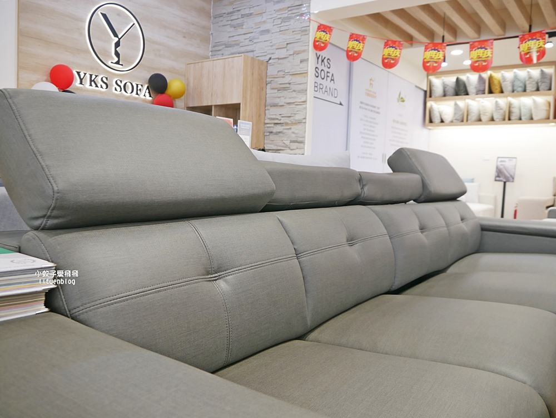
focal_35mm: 28
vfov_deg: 49.8
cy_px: 209
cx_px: 278
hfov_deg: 63.4
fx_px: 450
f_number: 3.5
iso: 320
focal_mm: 14
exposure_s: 1/60
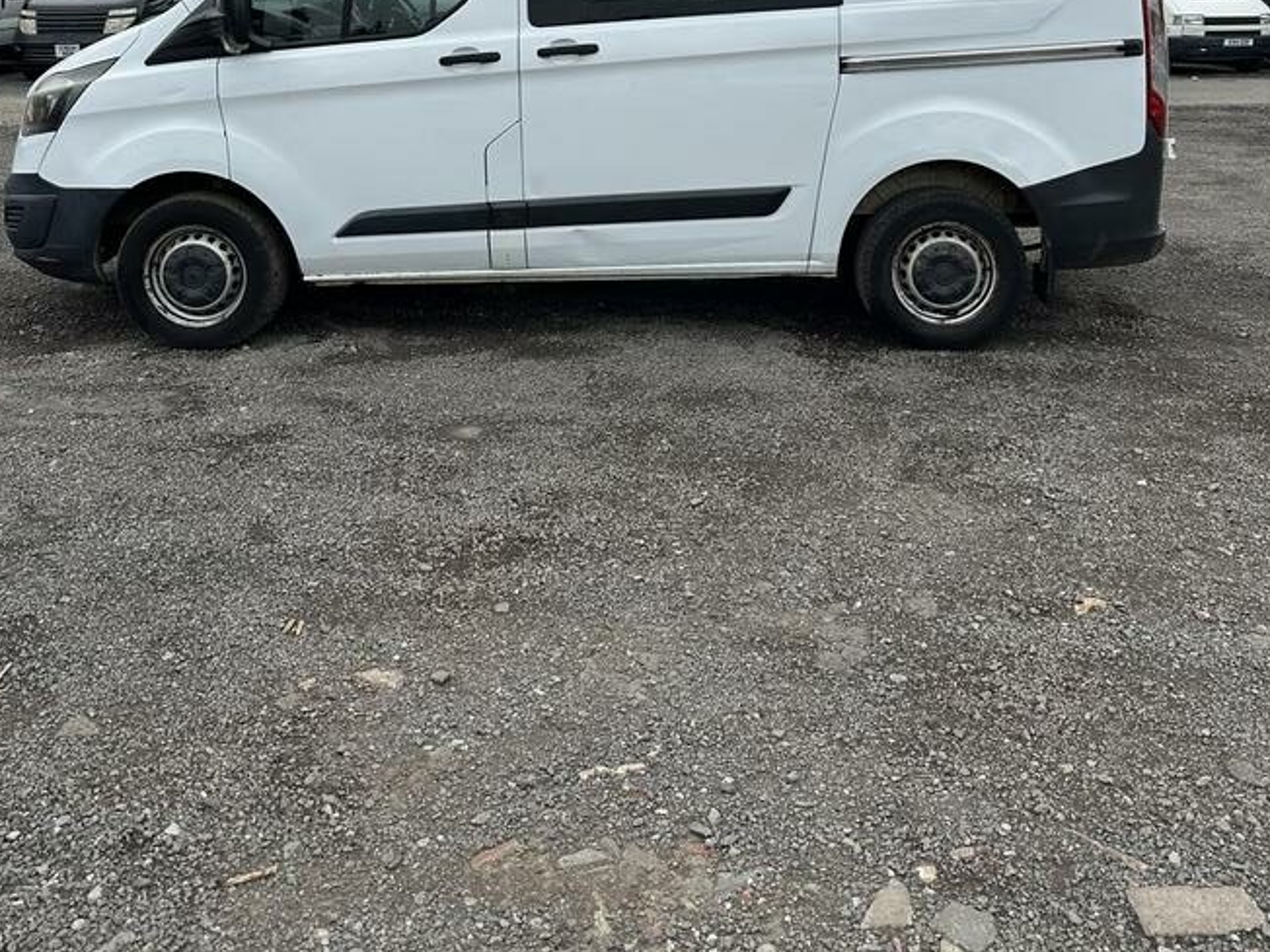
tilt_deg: -6.7
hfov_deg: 55.4
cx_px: 625
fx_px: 1211
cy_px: 113
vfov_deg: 40.1
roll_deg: +0.6
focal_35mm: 33
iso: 80
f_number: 1.78
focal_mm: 6.86
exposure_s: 1/1988
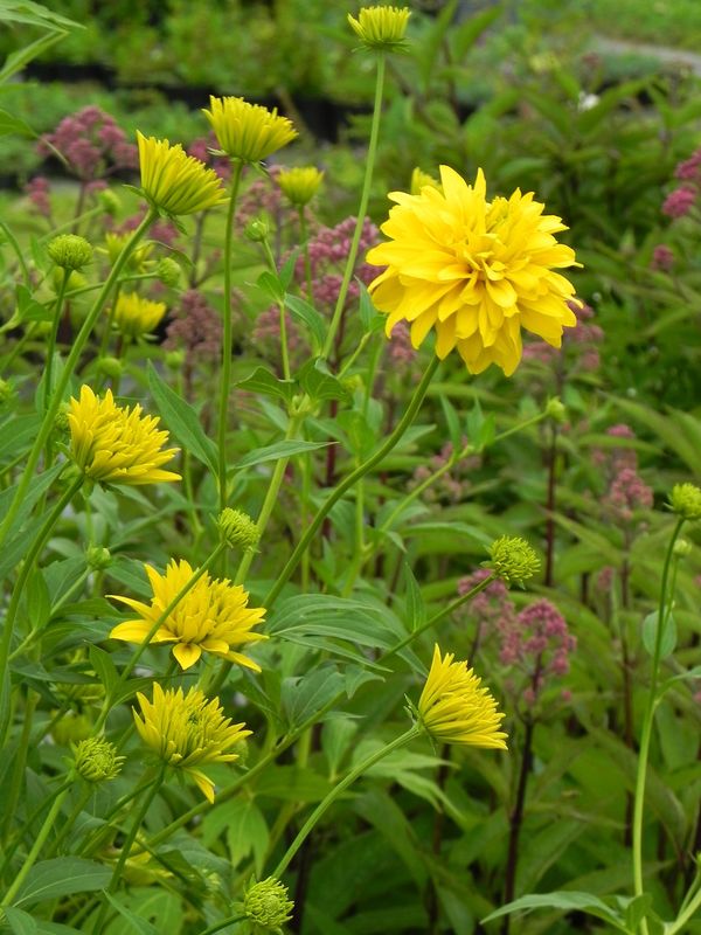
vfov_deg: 15.3
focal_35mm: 129
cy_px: 468
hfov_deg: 11.5
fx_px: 3483
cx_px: 350
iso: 160
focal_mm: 23
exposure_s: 1/160
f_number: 5.6
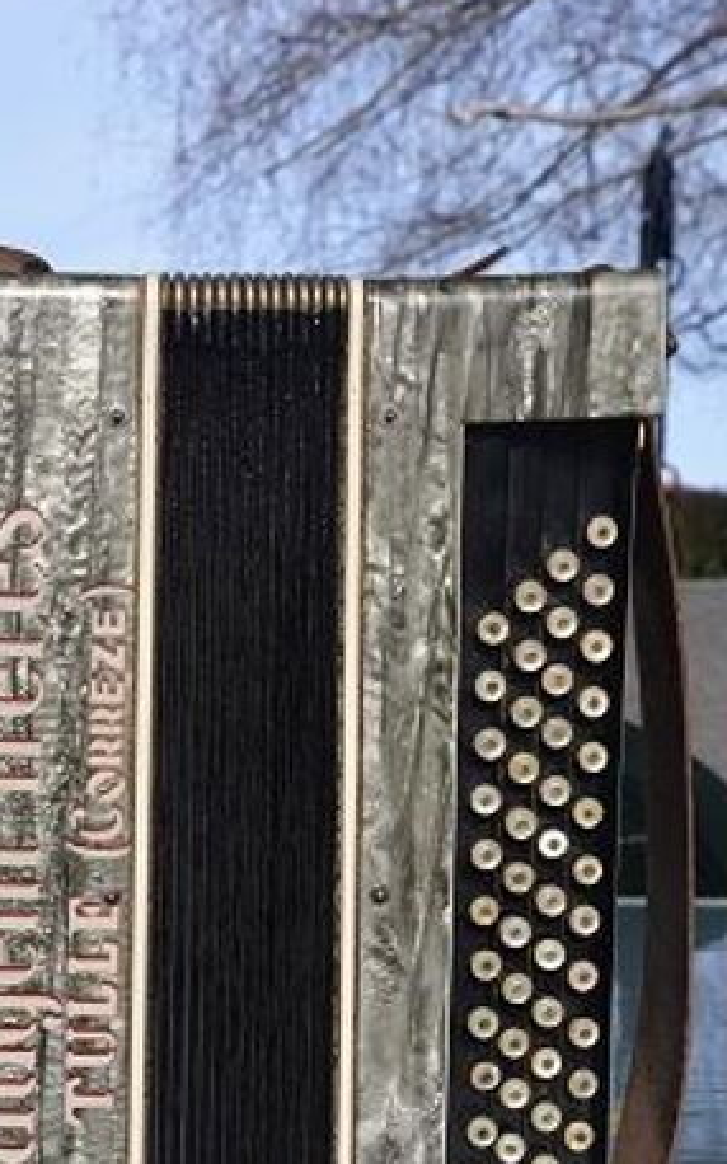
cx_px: 160
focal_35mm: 75
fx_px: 2373
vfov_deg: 27.2
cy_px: 890
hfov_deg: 17.3
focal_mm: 31
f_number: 8
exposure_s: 1/250
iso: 200
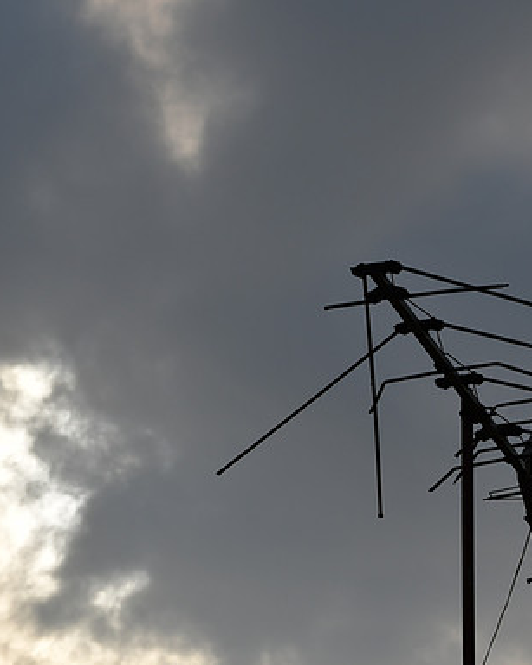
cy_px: 333
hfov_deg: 5.8
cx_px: 402
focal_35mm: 265
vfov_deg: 7.3
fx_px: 5218
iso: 200
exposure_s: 1/500
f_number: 16
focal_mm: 125
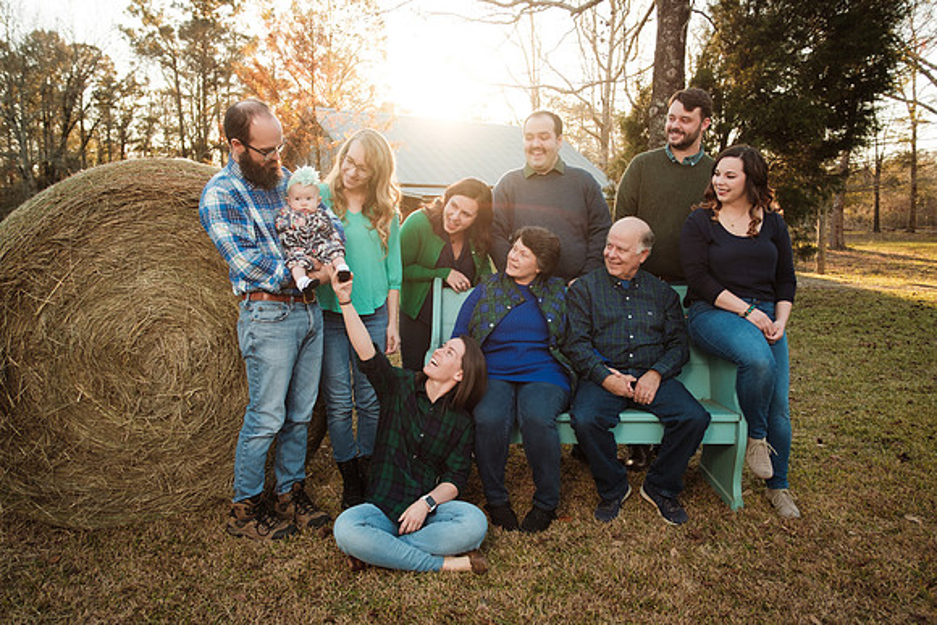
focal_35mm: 27
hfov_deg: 67.4
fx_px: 703
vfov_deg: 48.0
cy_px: 312
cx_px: 468
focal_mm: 18
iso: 200
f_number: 2.8
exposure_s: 1/250
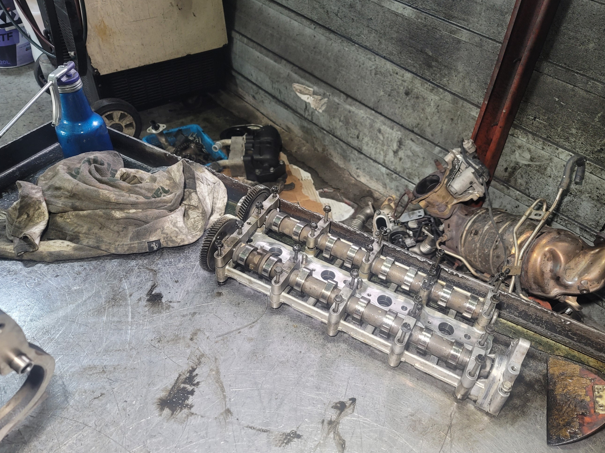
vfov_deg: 51.3
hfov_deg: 65.3
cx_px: 313
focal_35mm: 27
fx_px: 472
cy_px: 219
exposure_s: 1/39
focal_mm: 7
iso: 200
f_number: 1.8
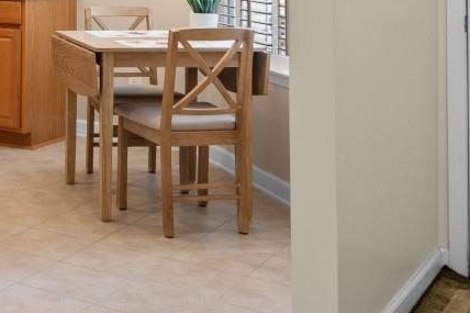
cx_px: -108
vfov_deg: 18.1
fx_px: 940
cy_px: -52
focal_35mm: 72
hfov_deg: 25.0
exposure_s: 1/3
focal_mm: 13
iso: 100
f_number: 4.8
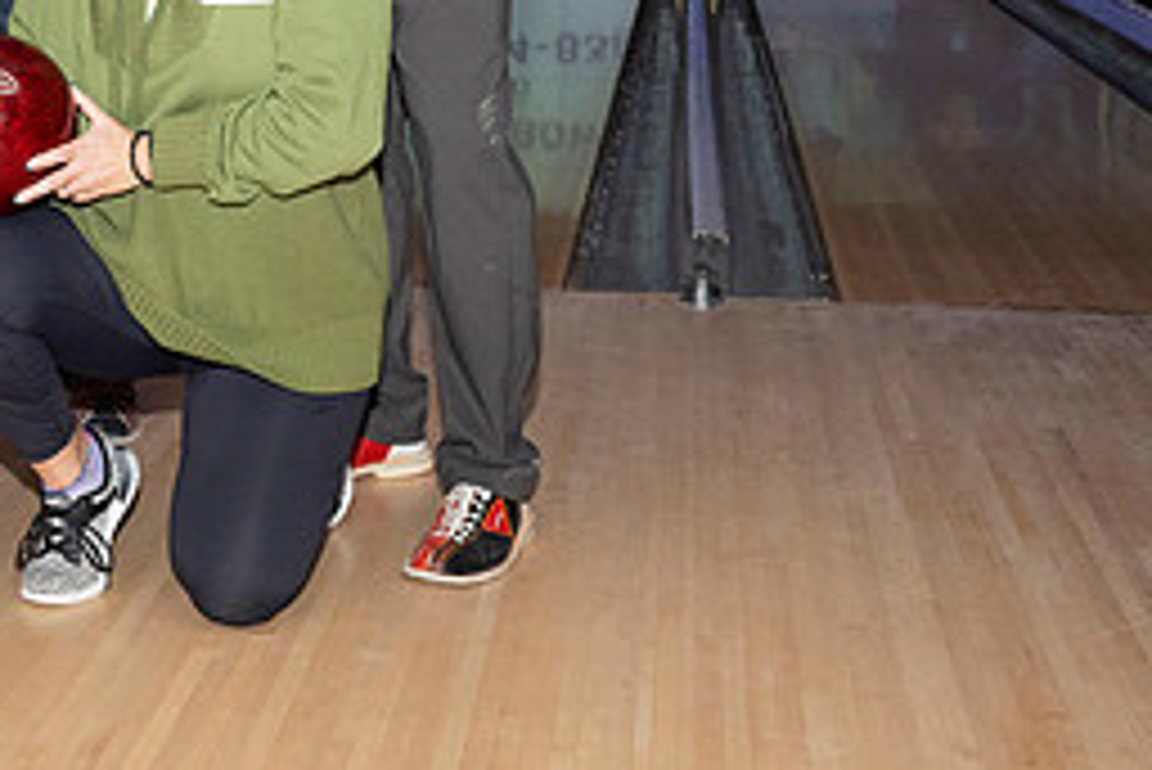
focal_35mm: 76
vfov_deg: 17.4
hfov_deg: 25.7
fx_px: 2433
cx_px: 90
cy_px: -79
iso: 1600
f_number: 5.6
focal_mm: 33.5
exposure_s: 1/100
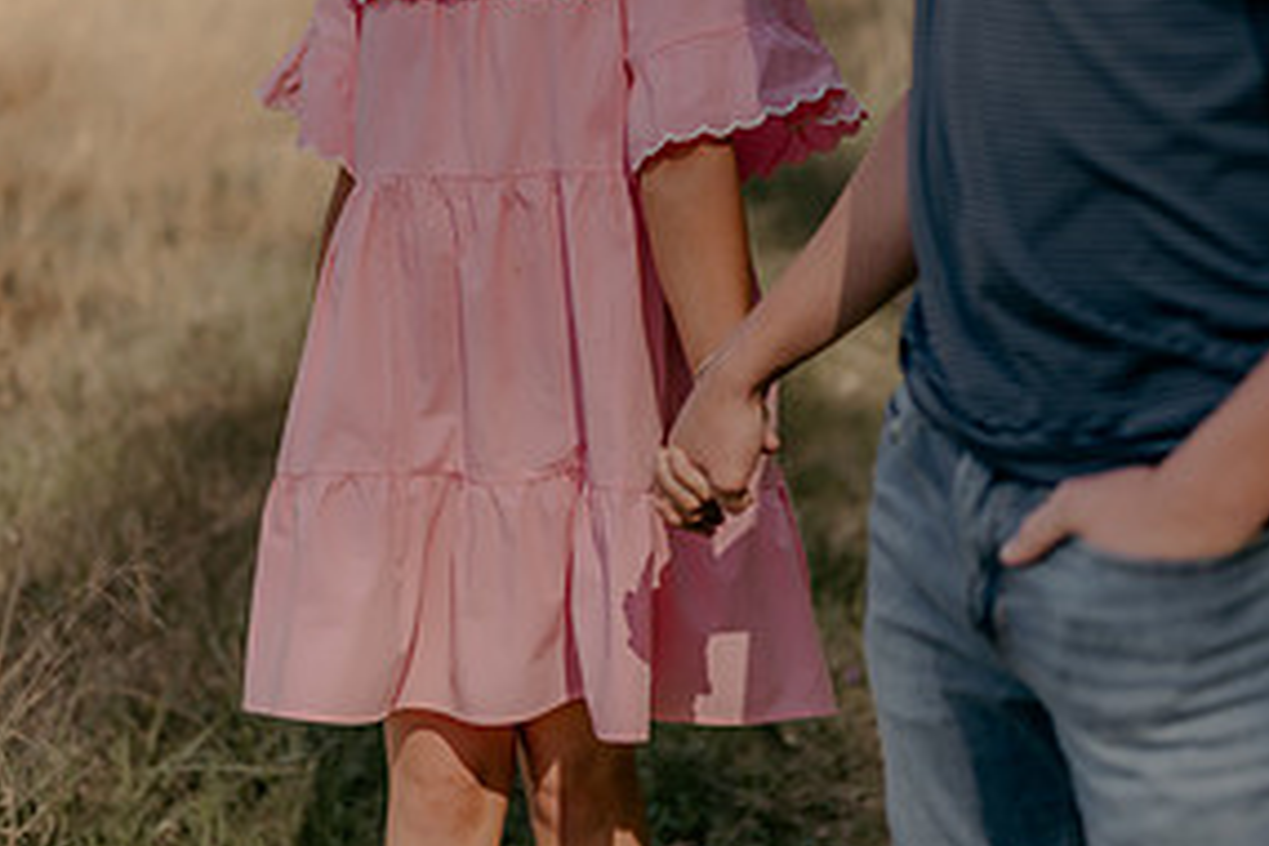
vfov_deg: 17.2
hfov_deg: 25.7
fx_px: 2785
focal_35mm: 79
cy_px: 200
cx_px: 617
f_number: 1.8
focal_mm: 50
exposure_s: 1/1250
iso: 100
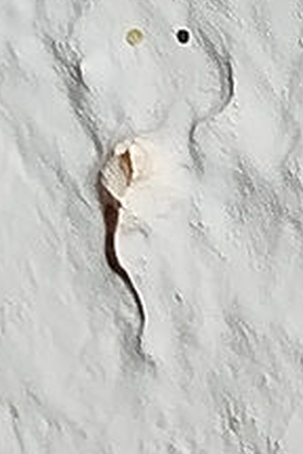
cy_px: -183
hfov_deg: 4.5
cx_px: 322
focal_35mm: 308
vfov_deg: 6.6
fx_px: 3888
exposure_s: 1/50
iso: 100
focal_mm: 5.31
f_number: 1.7
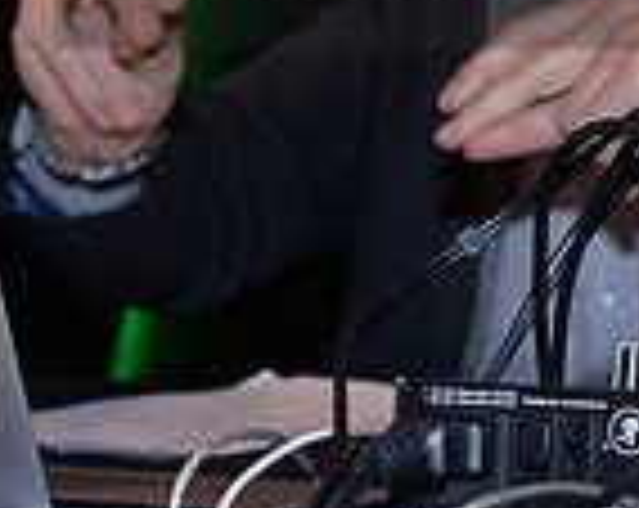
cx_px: 544
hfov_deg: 11.4
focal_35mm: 169
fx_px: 3190
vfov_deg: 9.0
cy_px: -70
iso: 2500
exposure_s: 1/250
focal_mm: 44
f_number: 6.3
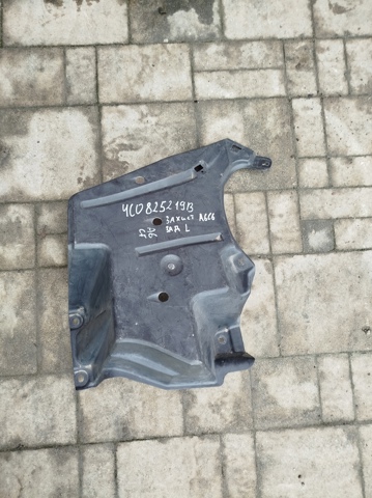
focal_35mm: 24
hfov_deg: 56.7
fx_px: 345
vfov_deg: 71.7
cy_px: 249
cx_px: 186
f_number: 1.7
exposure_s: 1/50
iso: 125
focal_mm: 5.31
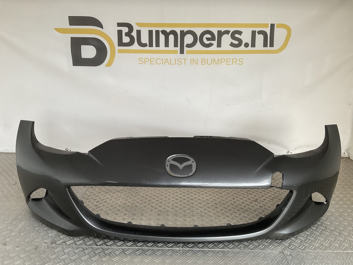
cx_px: 176
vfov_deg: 48.2
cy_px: 132
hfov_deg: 61.7
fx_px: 296
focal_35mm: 29
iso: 40
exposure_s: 1/60
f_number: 1.8
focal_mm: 3
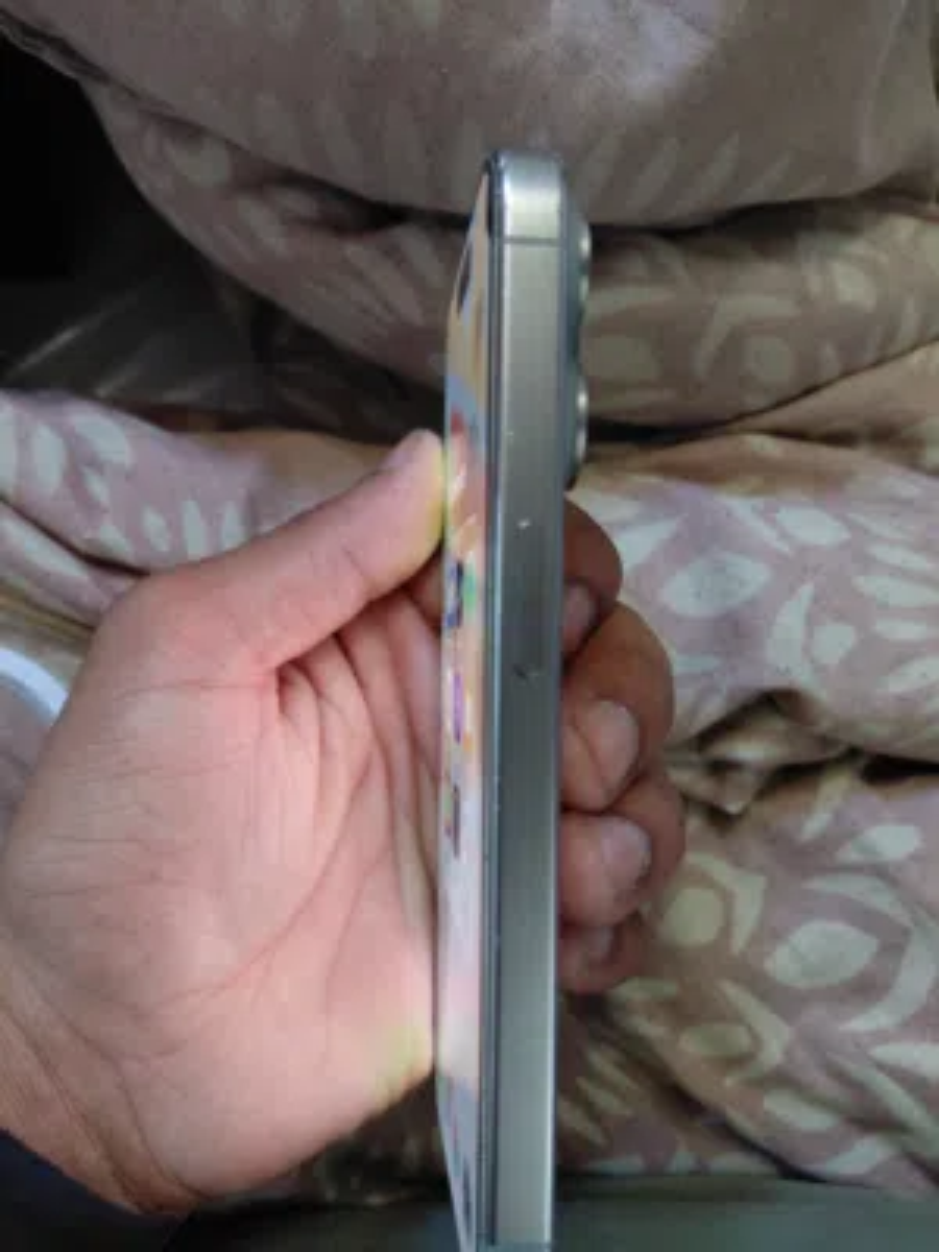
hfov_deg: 54.9
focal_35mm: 25
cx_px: 470
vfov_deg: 69.4
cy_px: 626
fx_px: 904
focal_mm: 4.69
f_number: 1.8
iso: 400
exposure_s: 1/33.4
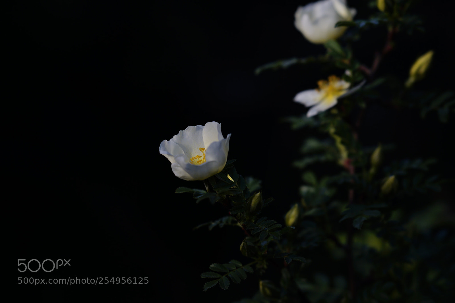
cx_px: 228
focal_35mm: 100
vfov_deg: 13.7
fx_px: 1264
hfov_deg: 20.4
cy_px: 152
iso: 125
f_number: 6.3
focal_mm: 100
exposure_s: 1/100
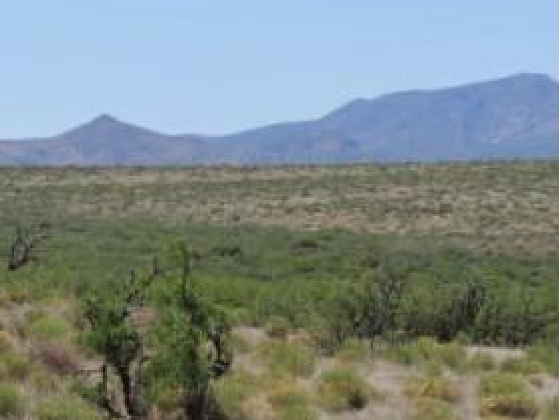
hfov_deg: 9.7
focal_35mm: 204
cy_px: 158
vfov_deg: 7.3
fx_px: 3296
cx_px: 90
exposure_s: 1/800
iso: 100
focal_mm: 18.7
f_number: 4.2
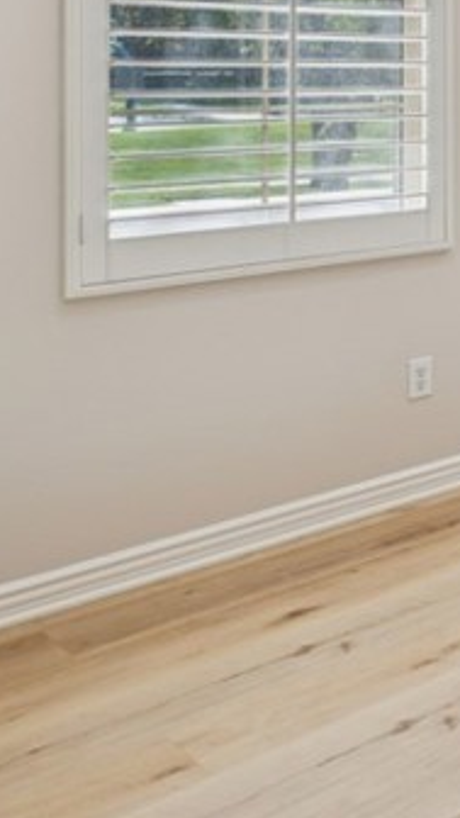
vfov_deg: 38.1
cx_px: 964
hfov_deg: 16.6
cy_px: 94
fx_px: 1106
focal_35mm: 51
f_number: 9
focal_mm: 16
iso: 125
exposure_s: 1/20
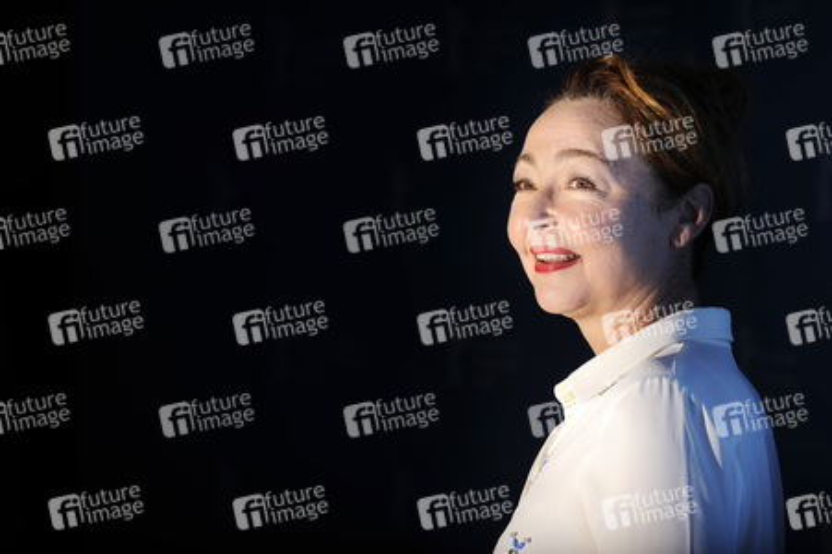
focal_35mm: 200
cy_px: 277
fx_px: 4619
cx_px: 416
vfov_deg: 6.9
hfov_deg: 10.3
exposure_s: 1/320
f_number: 8
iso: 200
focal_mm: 200
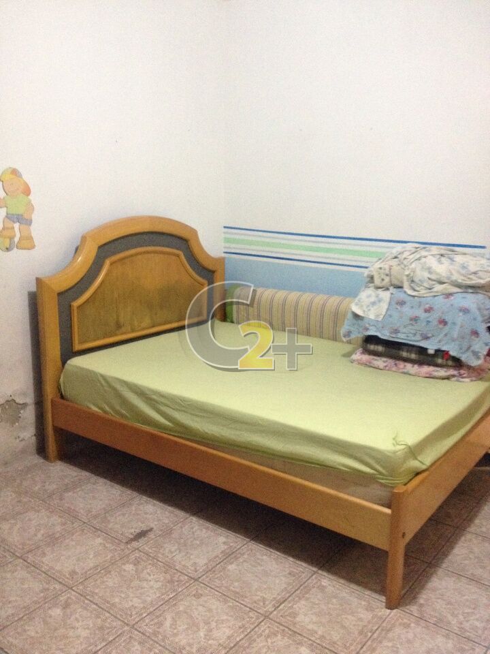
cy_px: 327
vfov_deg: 52.6
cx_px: 245
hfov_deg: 40.7
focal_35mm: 35
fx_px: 661
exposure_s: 1/15
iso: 400
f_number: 2.4
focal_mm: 4.28
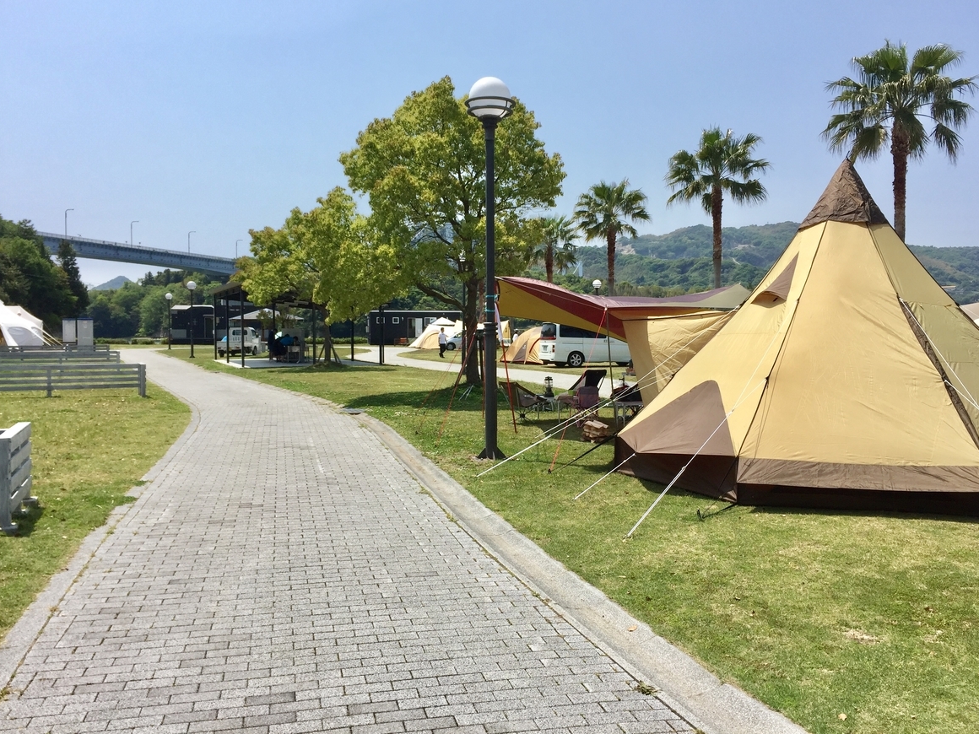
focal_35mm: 30
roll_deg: -0.1
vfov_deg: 46.8
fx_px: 848
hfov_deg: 60.0
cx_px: 500
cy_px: 356
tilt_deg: -1.8
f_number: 2.2
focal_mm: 4.15
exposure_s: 1/2198
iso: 32
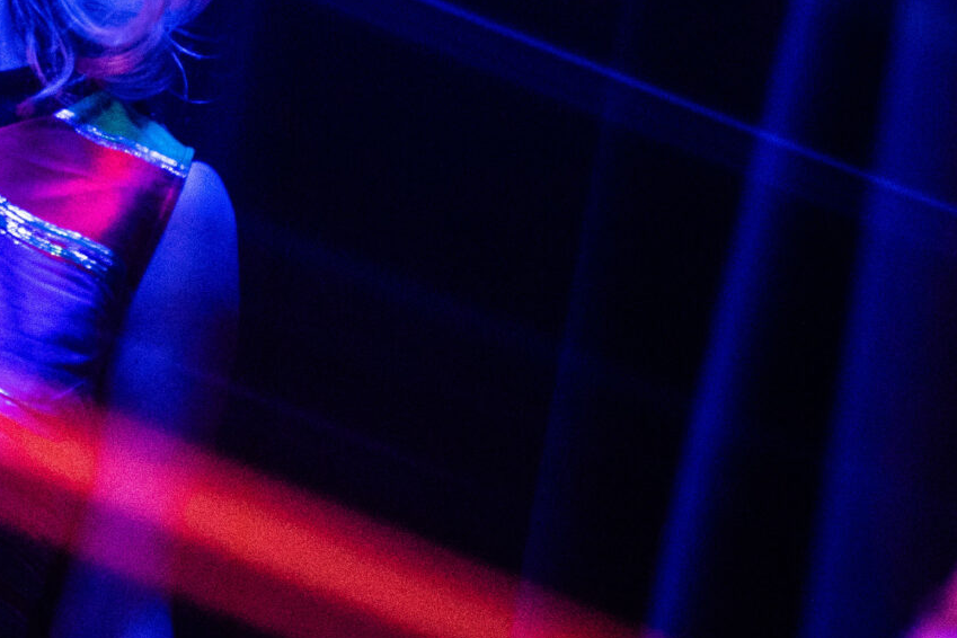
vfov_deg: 7.3
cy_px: 245
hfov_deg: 10.9
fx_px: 4971
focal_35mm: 187
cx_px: 92
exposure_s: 1/200
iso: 3200
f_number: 2.8
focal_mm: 62
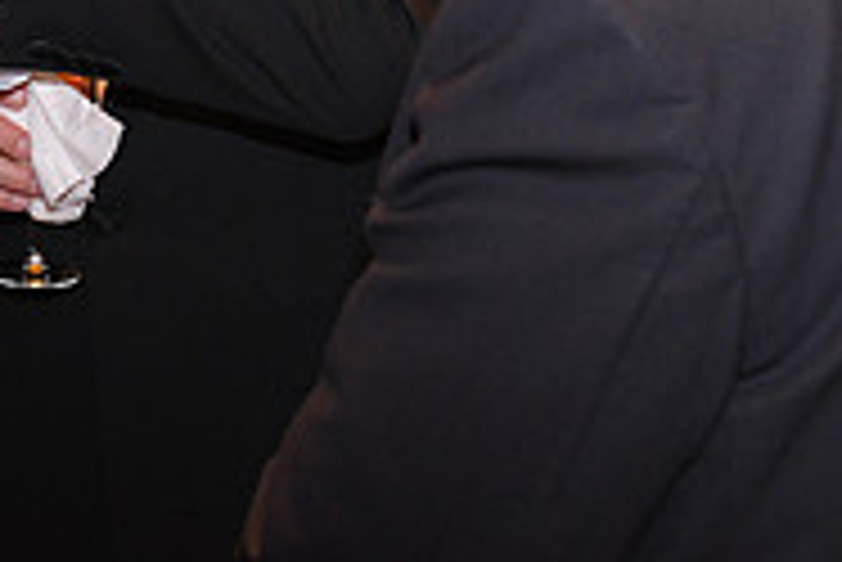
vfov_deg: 13.2
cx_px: 27
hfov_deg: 20.0
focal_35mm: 99
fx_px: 2317
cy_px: -254
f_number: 3.5
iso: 2000
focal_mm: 32
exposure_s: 1/60
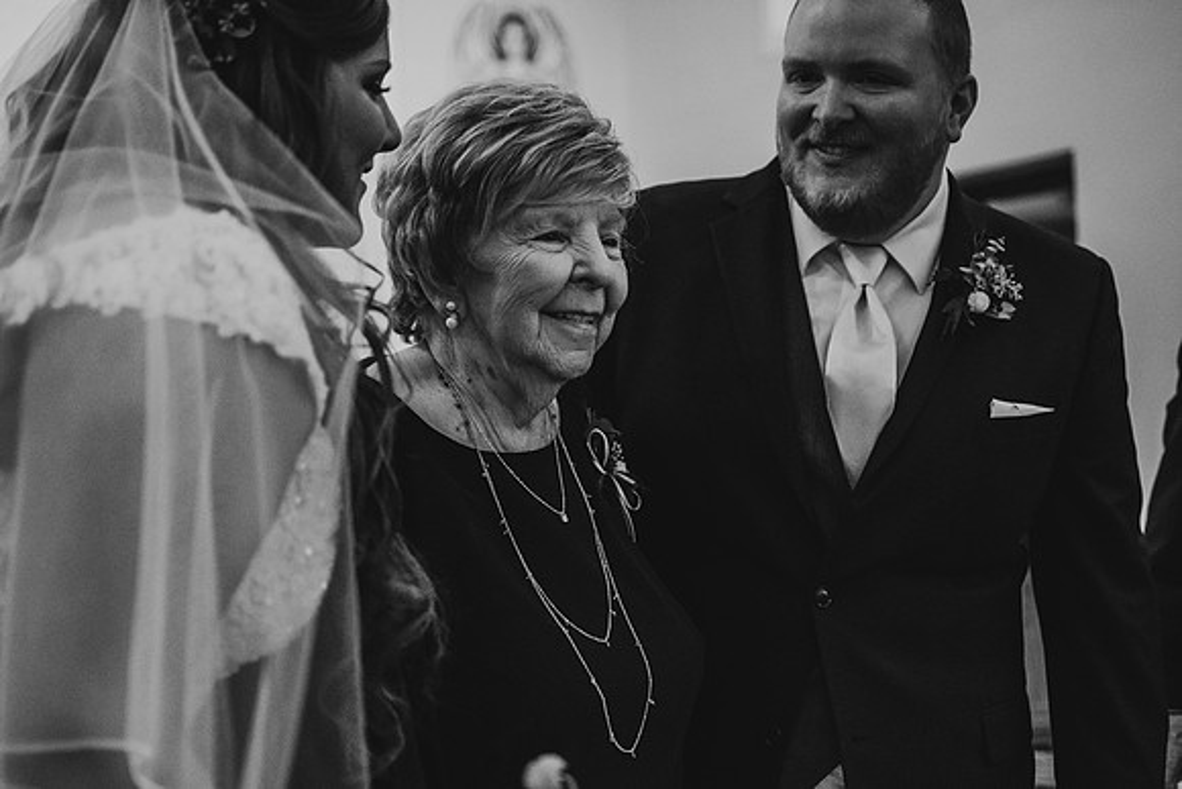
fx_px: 1724
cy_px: 394
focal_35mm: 52
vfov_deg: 25.8
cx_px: 591
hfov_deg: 37.8
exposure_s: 1/1000
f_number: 1.8
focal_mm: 35
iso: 800
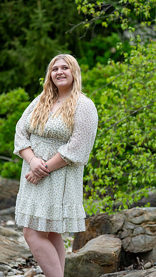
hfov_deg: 5.5
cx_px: 84
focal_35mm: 221
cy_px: 138
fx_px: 1625
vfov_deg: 9.8
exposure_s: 1/400
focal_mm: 140
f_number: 4
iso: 250
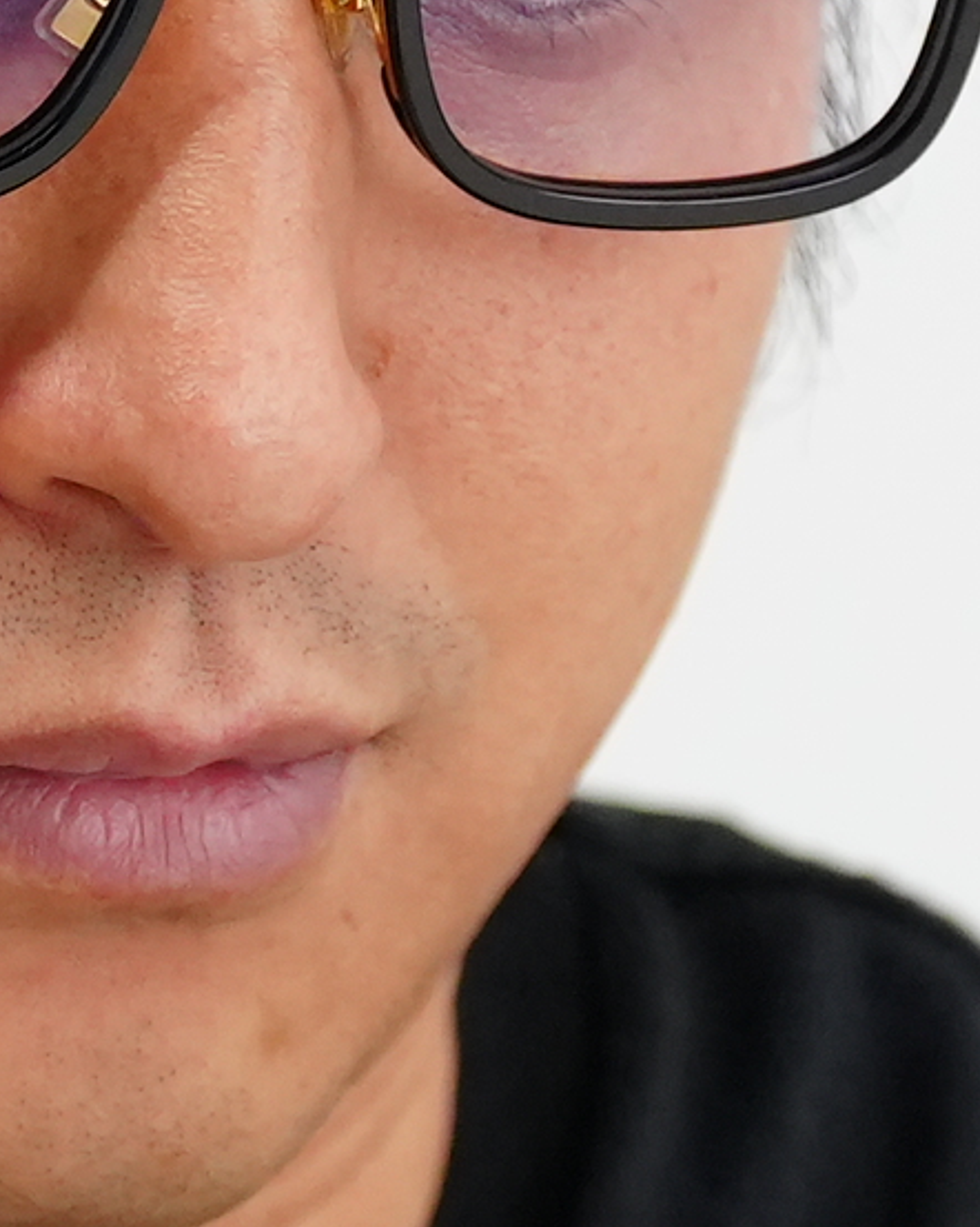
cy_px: 830
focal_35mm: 790
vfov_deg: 2.5
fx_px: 28657
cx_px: 284
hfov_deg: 2.0
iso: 2000
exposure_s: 1/500
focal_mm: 101
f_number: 2.8
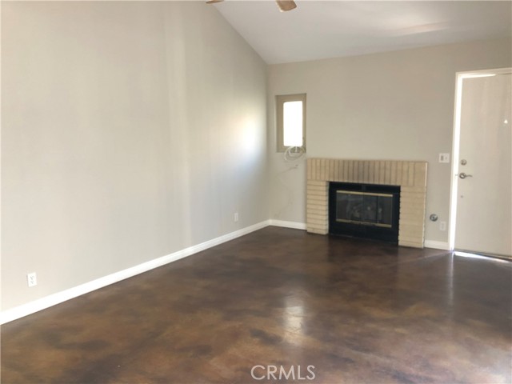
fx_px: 414
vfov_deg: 49.7
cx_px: 256
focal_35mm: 28
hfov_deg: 63.4
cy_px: 192
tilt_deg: -9.6
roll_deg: +1.7
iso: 100
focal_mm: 4
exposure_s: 1/7
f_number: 1.8
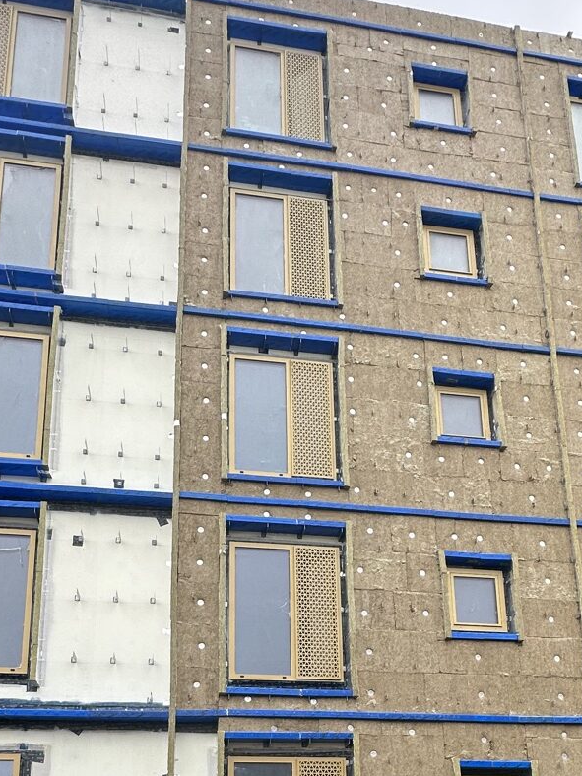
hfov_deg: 44.2
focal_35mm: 32
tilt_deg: +11.9
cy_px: 735
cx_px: 293
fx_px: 717
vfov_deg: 49.0
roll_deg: +0.7
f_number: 2.2
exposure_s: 1/176
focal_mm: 2.22
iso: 40
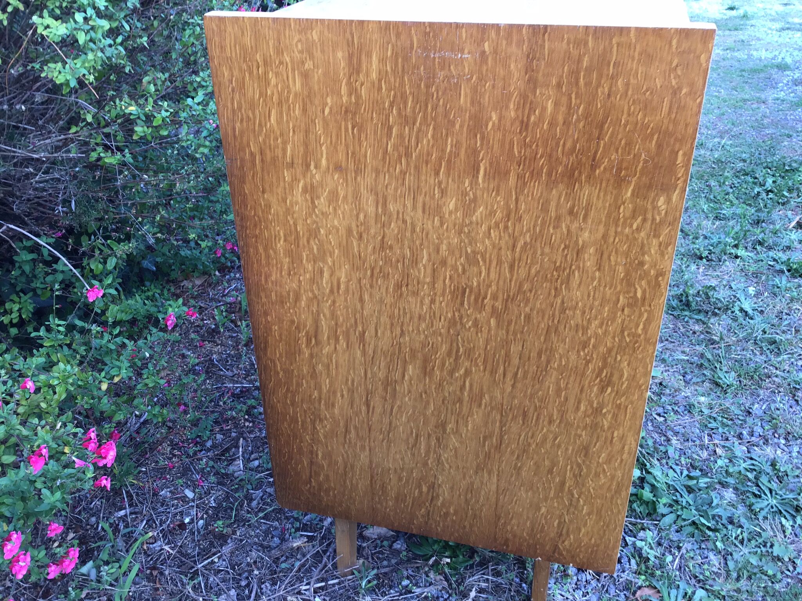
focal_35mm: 31
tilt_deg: -34.0
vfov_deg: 45.4
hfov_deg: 58.4
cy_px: 300
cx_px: 401
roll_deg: +3.8
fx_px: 718
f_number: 2.4
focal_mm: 3.3
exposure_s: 1/33
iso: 25
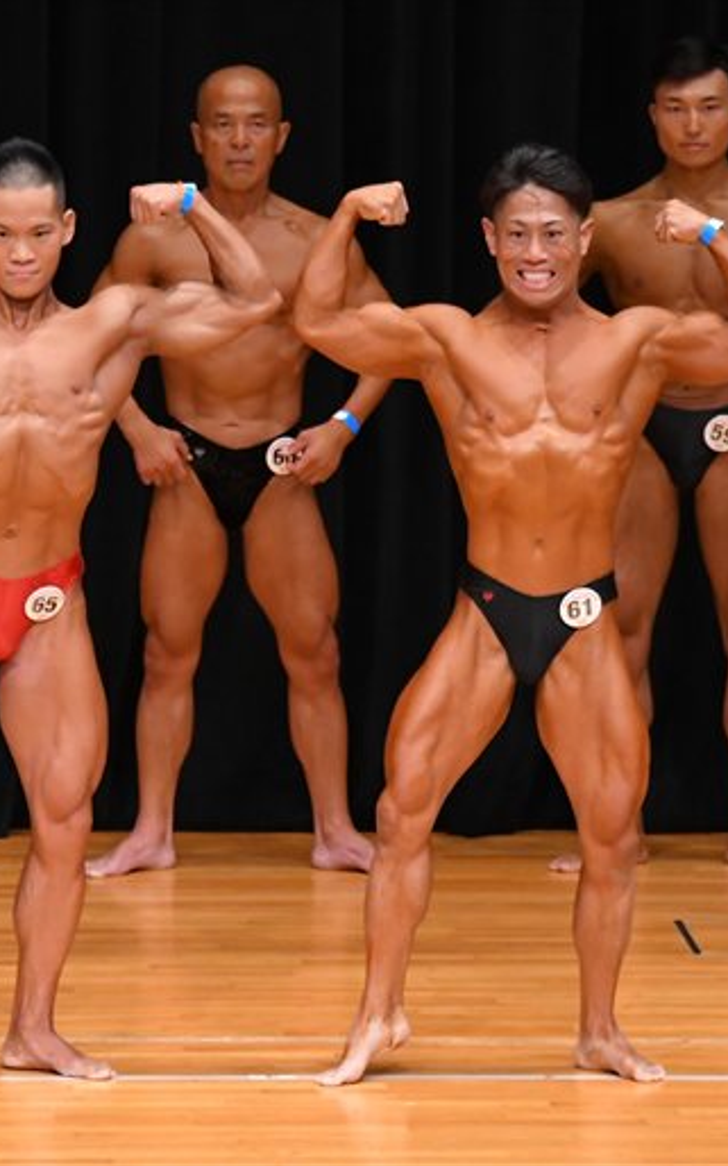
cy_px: 583
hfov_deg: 3.2
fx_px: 13181
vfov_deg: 5.1
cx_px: 137
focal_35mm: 415
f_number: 5.6
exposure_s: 1/400
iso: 4000
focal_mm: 180
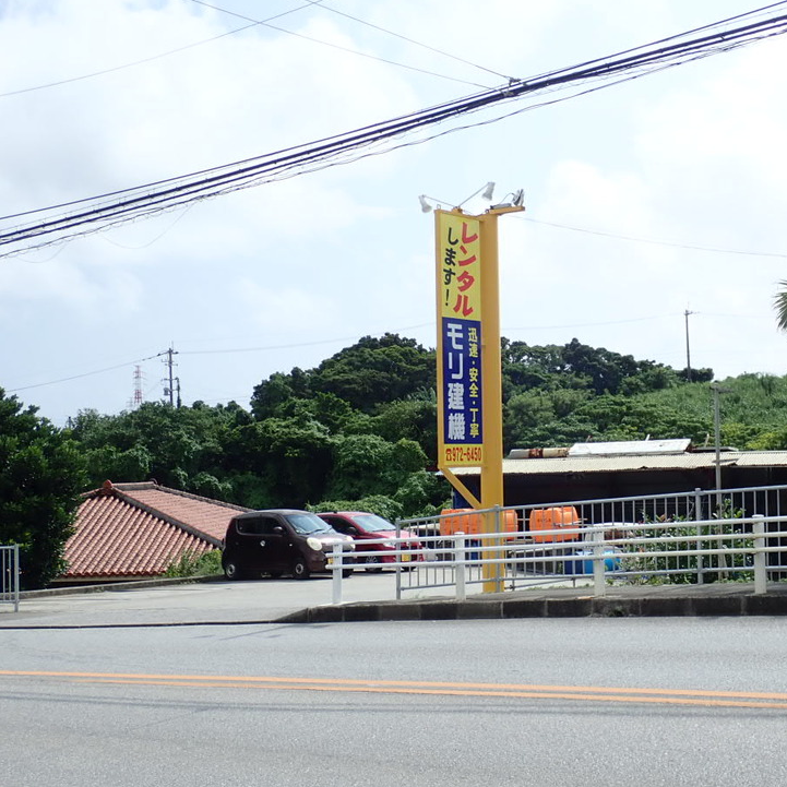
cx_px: 523
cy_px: 389
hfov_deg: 31.4
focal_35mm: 54
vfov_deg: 31.6
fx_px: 1389
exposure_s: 1/800
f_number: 4
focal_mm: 7.86
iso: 100
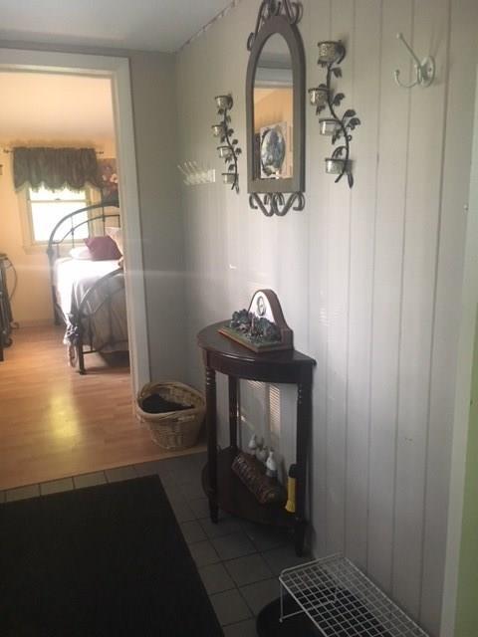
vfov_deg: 61.7
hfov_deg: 48.2
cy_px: 318
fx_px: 534
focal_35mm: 29
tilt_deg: -11.4
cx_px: 239
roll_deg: +2.0
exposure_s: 1/30
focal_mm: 4.15
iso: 200
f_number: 2.2
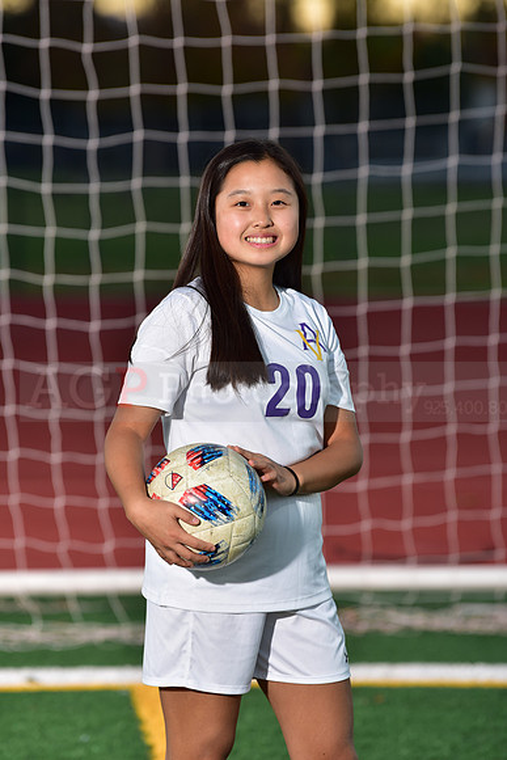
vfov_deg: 10.3
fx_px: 4222
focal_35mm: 200
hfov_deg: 6.9
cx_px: 254
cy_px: 380
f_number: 4.5
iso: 250
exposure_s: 1/200
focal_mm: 200
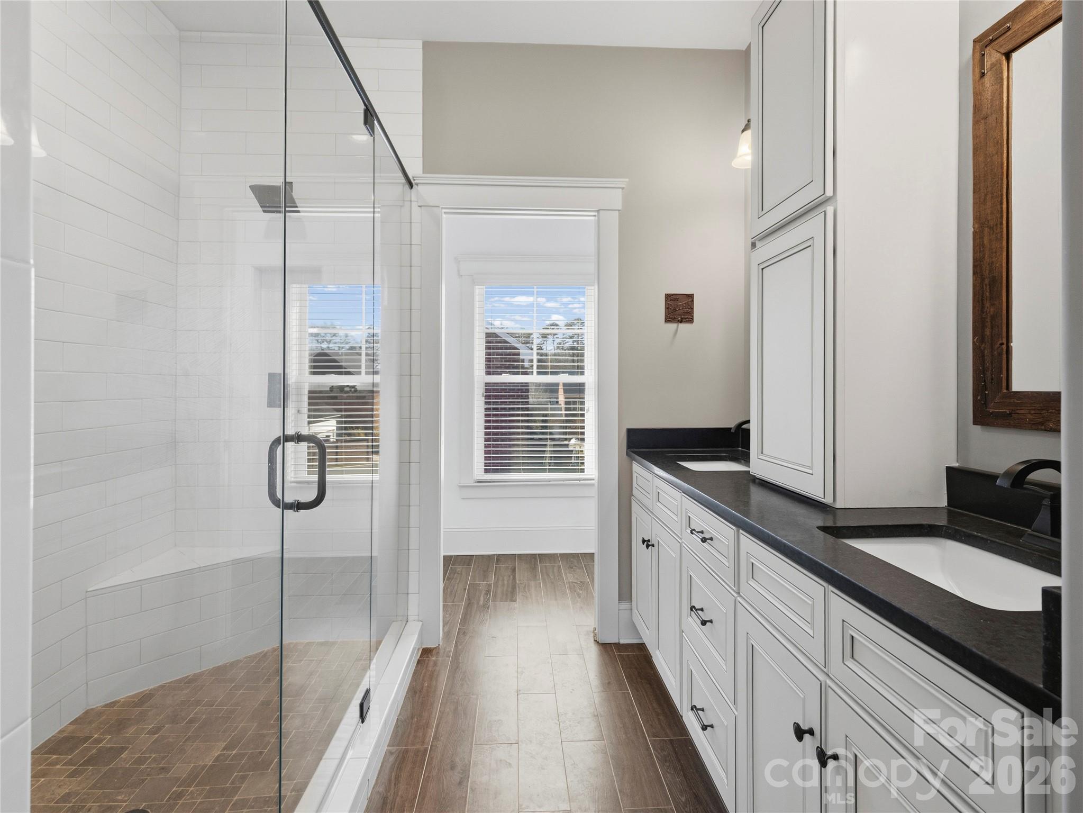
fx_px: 563
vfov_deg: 71.6
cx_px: 542
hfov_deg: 87.7
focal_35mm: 18
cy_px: 406
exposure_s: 1/1000
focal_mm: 9
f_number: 5
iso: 800
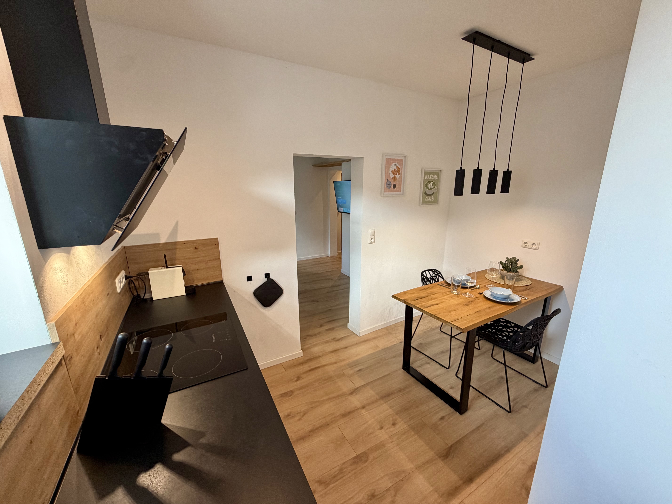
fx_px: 272
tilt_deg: -13.5
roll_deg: +0.2
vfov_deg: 85.7
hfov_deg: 102.1
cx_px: 336
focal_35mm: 14
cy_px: 252
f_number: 2.2
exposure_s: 1/98
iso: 200
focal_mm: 2.22
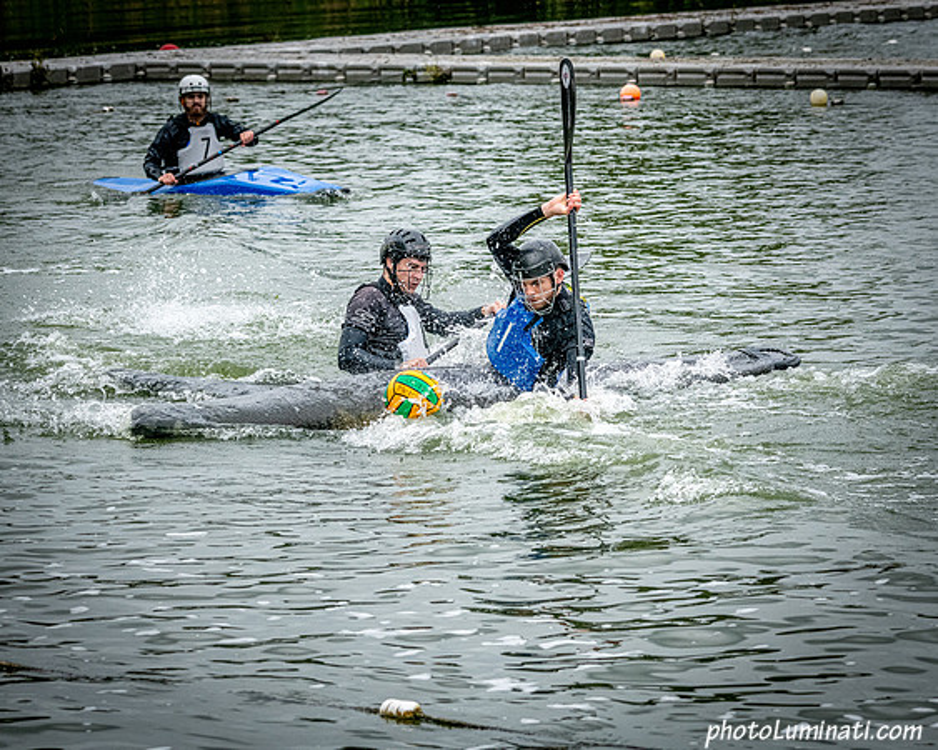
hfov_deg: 10.4
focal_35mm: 186
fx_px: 5157
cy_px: 375
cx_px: 493
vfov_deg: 8.3
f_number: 9
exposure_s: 1/2500
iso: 3200
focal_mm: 165
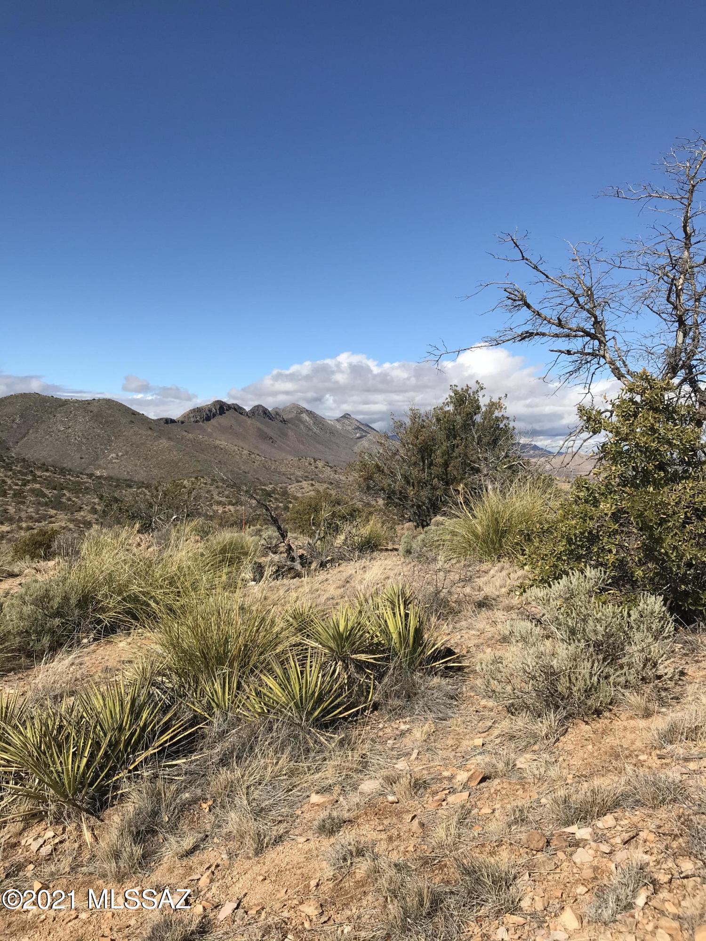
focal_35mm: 28
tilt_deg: -2.2
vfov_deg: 63.4
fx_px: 761
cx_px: 353
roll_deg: +0.8
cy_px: 470
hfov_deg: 49.7
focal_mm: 3.99
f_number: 1.8
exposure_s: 1/3546
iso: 20
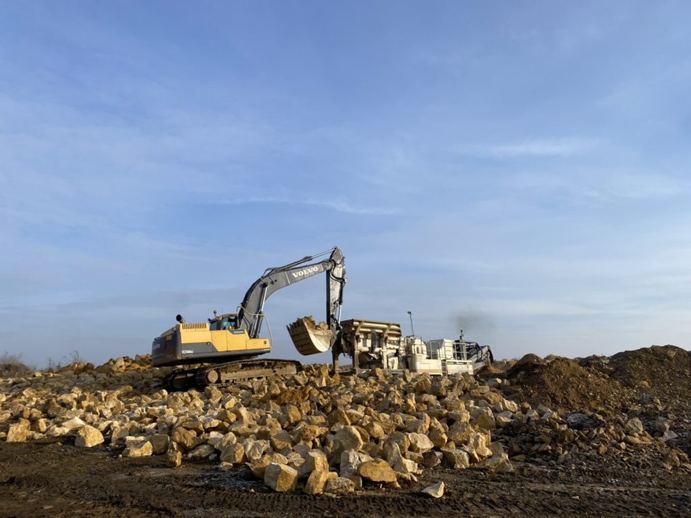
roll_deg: -0.4
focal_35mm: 26
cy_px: 259
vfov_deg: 53.1
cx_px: 346
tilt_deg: +12.8
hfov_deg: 67.3
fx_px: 519
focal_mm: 4.25
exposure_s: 1/2967
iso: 32
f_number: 1.8
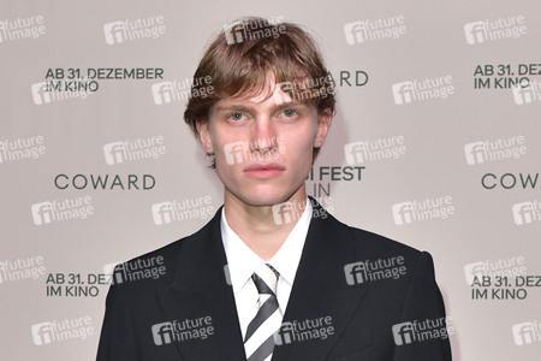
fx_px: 601
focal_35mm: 40
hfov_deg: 48.5
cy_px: 180
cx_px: 270
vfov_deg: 33.4
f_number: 6.3
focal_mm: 40
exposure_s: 1/250
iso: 2500
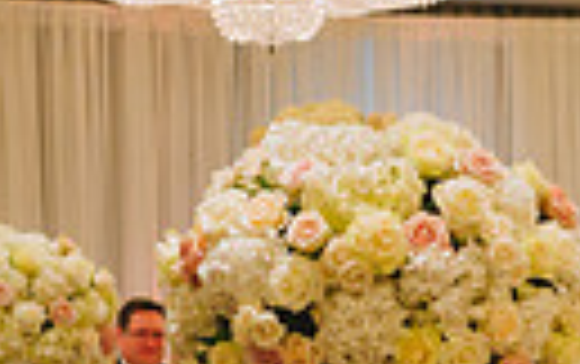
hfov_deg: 8.8
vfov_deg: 5.7
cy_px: 404
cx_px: 1025
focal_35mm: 229
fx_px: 3625
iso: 2500
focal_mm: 50
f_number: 2.8
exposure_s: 1/250
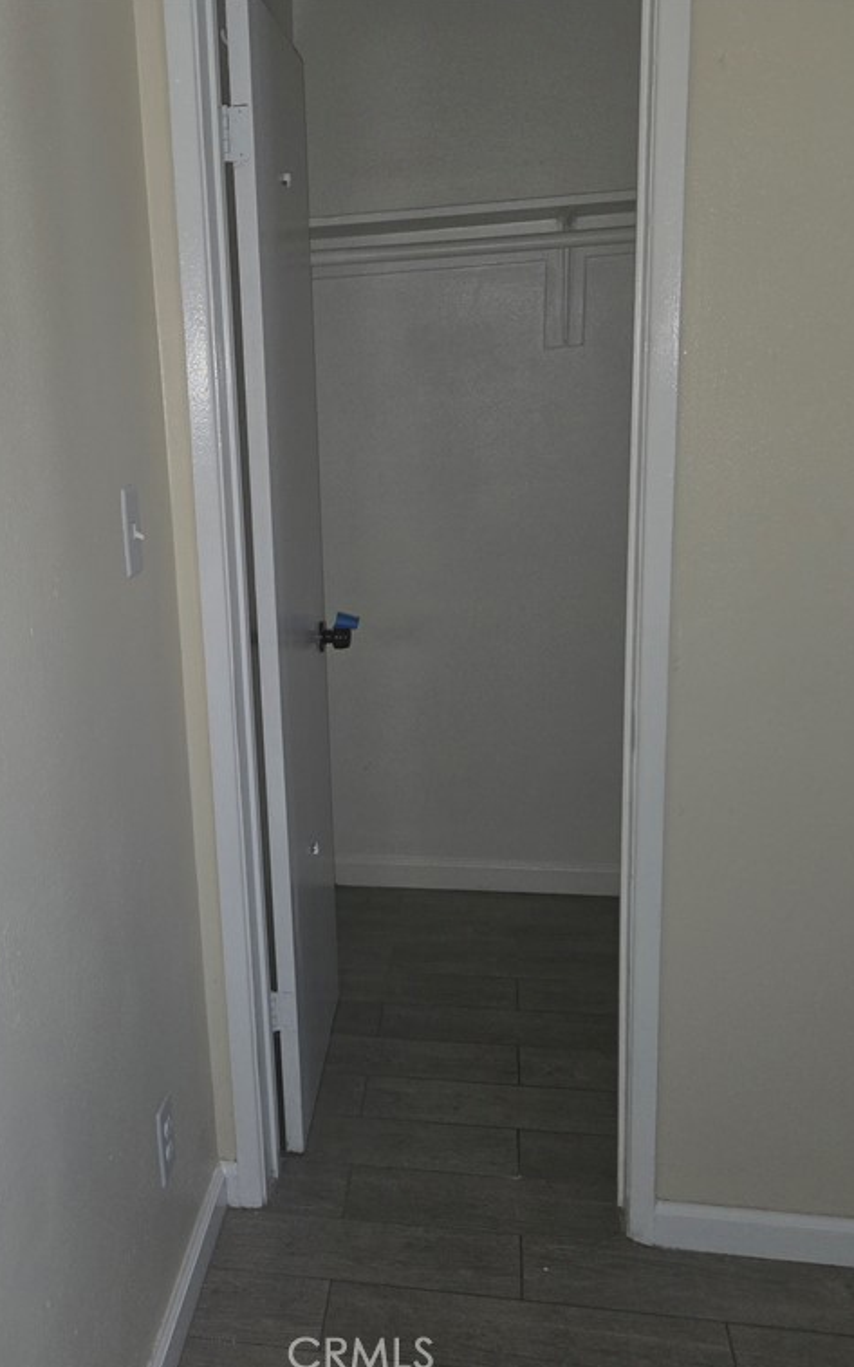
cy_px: 686
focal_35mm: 33
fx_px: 1229
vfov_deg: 58.1
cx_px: 237
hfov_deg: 37.6
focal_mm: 5.4
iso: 100
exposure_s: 1/40
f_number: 1.8
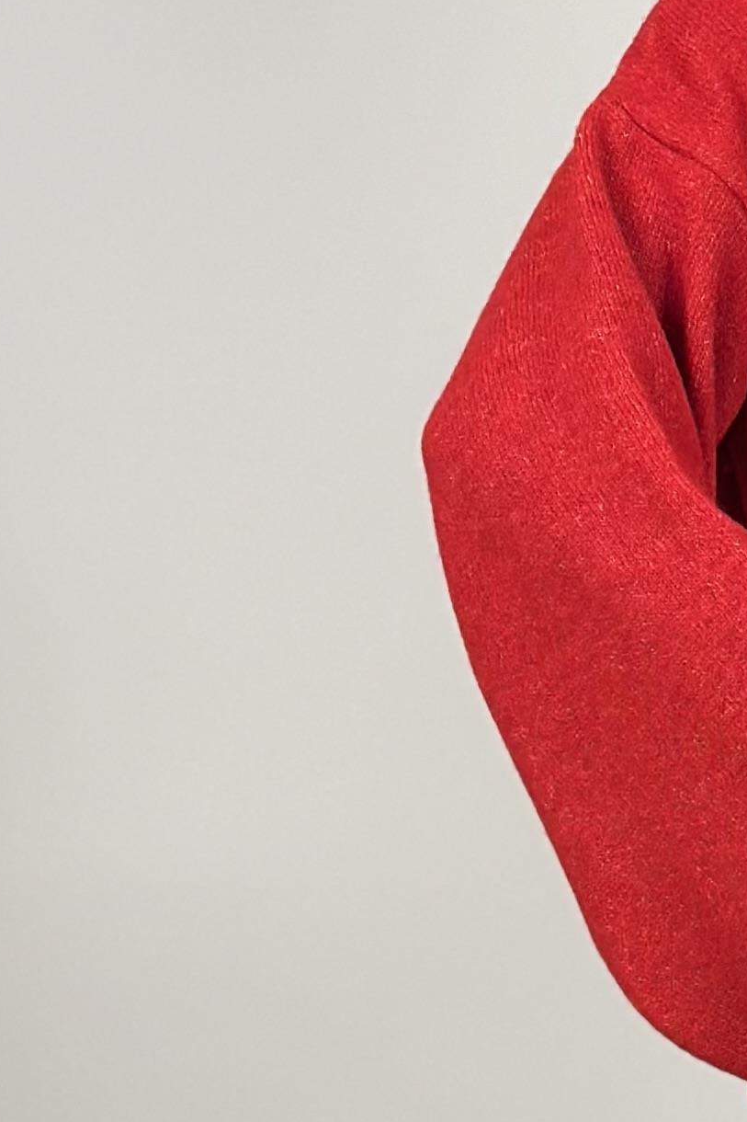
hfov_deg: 8.1
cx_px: 1287
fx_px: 5137
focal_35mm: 165
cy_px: 1345
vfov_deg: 12.2
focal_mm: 6.86
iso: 160
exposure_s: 1/100
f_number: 1.78
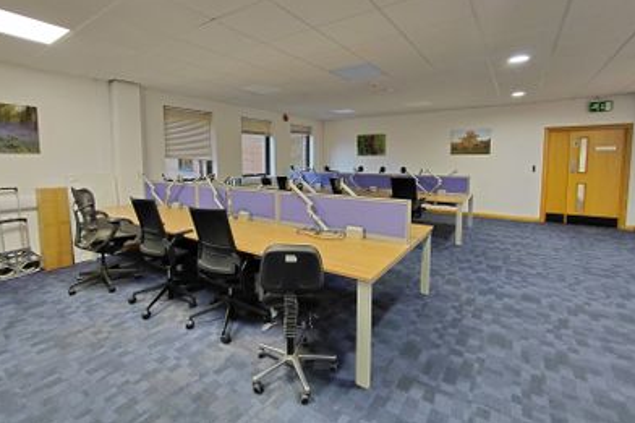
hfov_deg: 93.3
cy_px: 183
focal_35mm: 17
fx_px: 300
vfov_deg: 70.1
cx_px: 316
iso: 200
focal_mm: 1.64
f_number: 2.2
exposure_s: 1/50
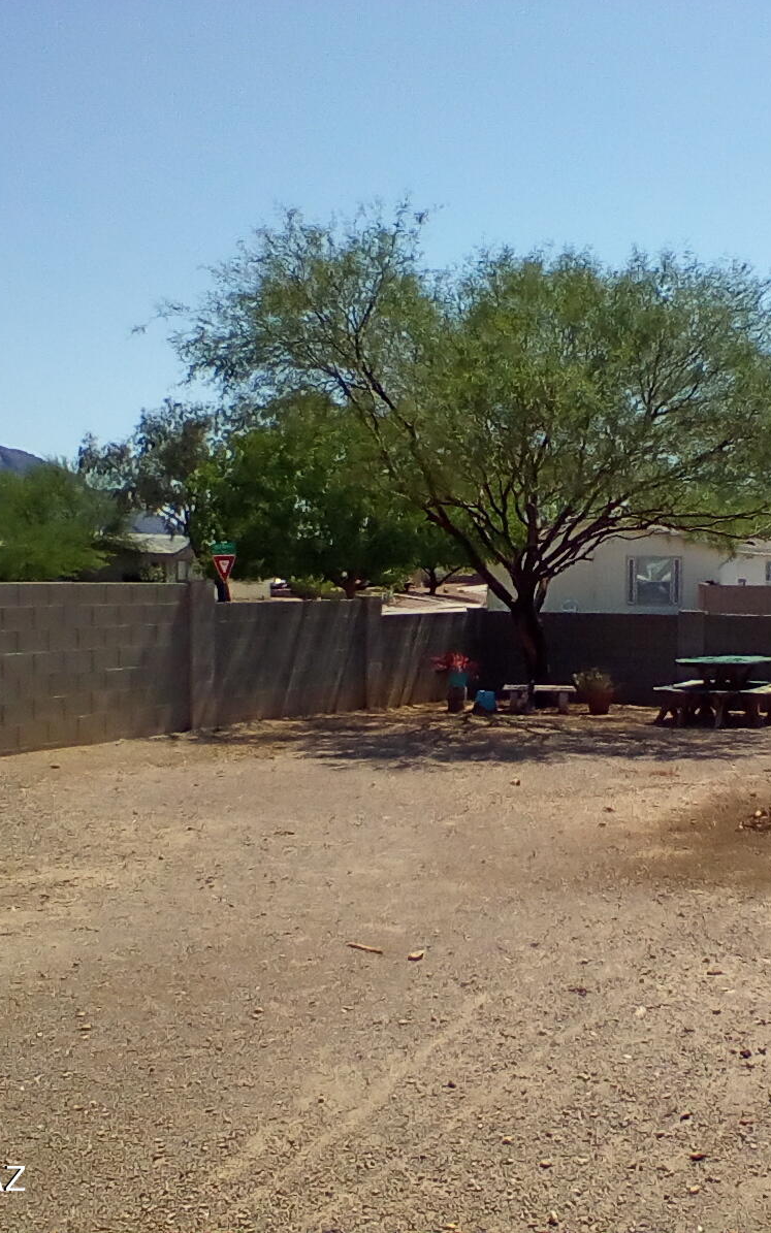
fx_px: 1479
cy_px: 615
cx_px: 603
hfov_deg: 28.7
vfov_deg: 45.3
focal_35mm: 44
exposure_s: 1/2128
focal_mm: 2.38
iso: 102
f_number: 2.4
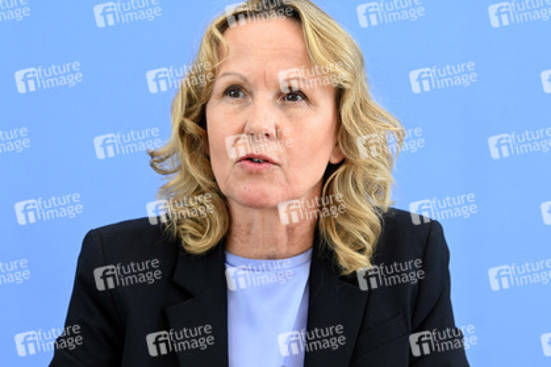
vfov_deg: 9.8
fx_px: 2142
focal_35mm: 140
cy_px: 176
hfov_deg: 14.7
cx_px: 277
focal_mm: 130
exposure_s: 1/800
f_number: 5.6
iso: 5000
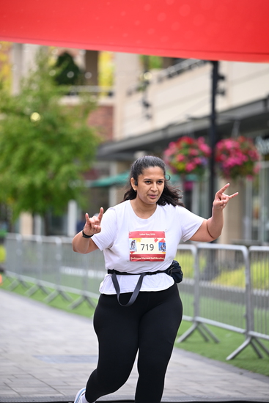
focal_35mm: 130
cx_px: 134
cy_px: 202
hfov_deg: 10.6
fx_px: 1456
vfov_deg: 15.8
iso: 400
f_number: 2.8
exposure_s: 1/1000
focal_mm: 130
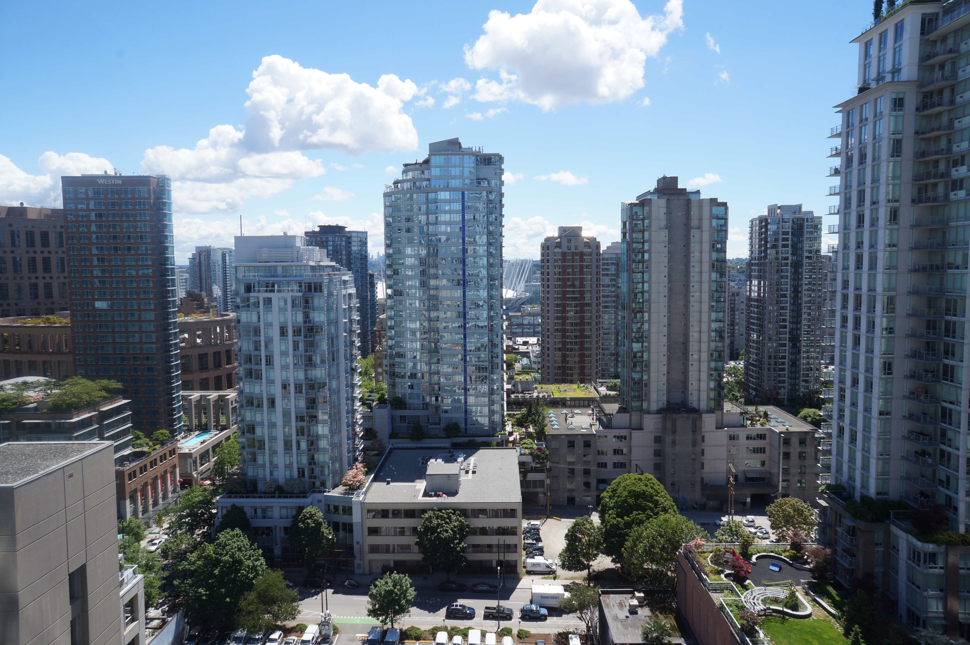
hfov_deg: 73.8
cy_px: 322
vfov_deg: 53.0
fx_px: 646
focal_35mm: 24
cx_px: 485
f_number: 16
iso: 200
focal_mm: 16
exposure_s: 1/160
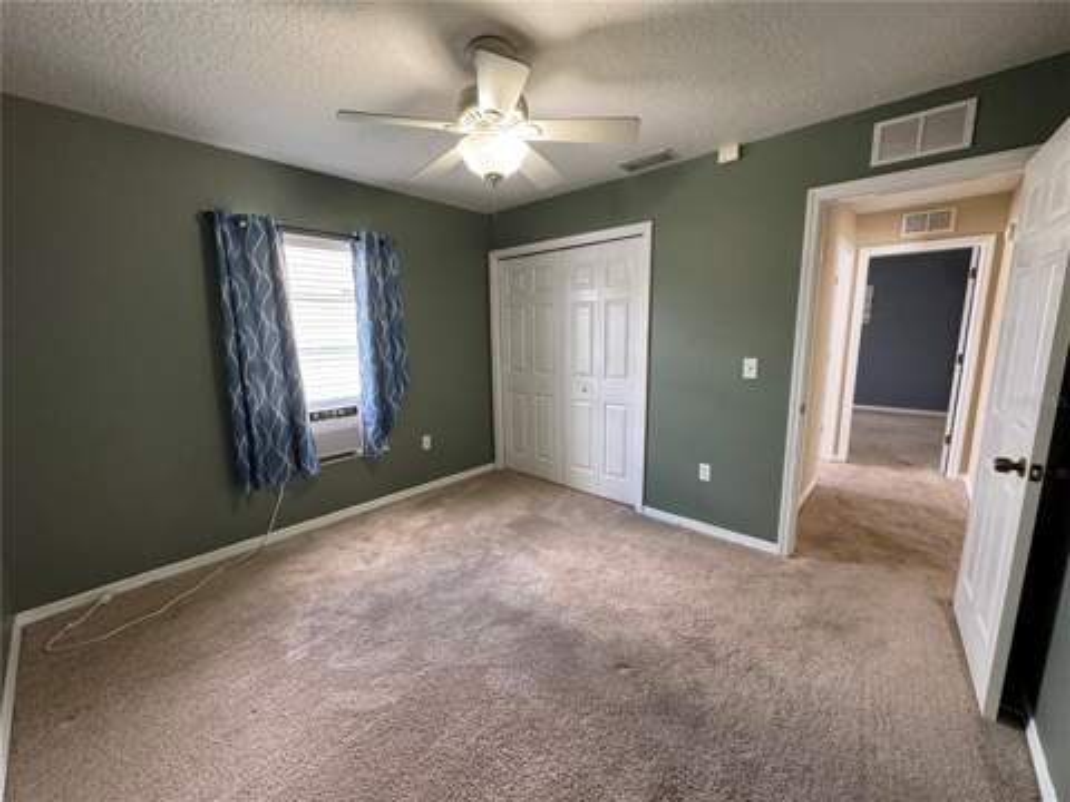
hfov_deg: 102.1
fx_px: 433
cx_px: 535
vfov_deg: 85.7
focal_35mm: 14
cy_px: 401
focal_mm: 2.22
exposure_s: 1/60
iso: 200
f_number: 2.2
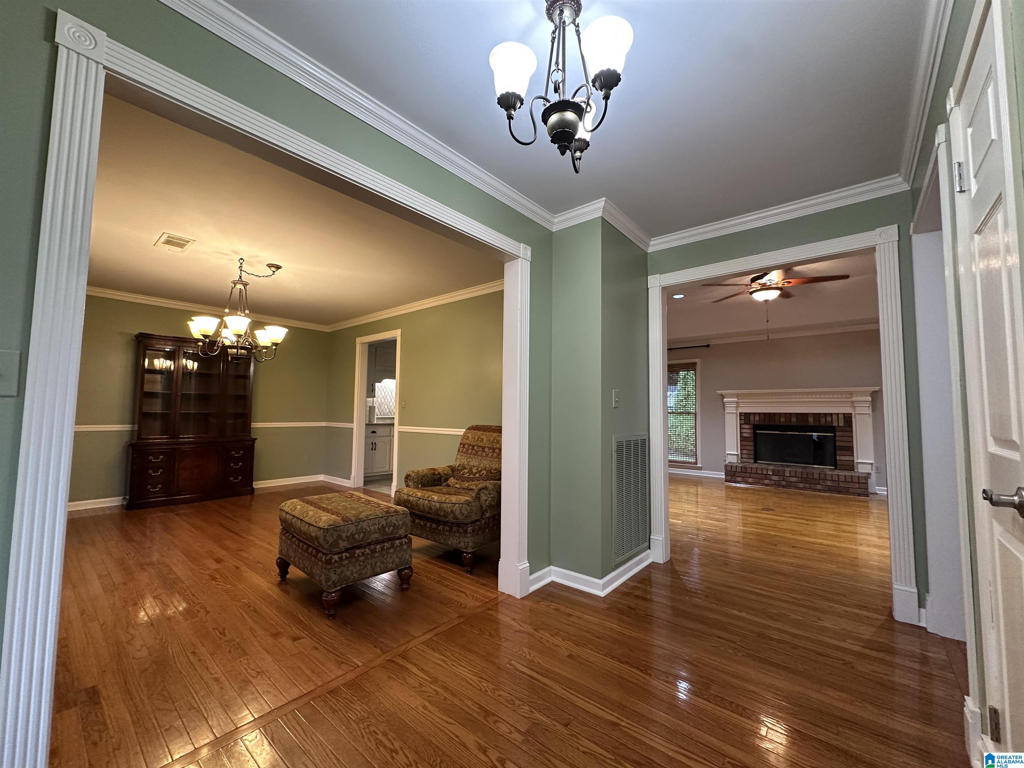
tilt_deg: +4.7
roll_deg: -1.1
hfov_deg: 102.1
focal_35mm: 14
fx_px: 414
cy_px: 384
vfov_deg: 85.7
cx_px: 512
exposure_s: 1/60
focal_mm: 2.22
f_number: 2.2
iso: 250
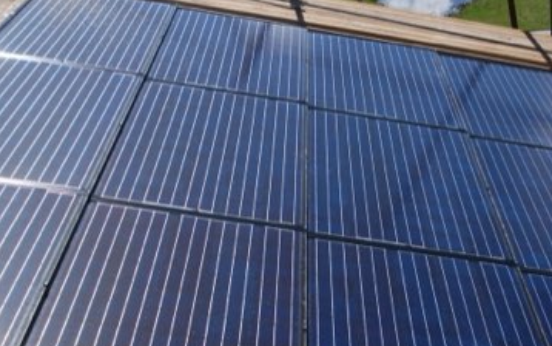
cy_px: 134
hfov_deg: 25.2
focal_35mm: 82
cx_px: 324
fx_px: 1234
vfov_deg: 15.9
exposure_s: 1/320
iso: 100
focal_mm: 32
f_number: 8
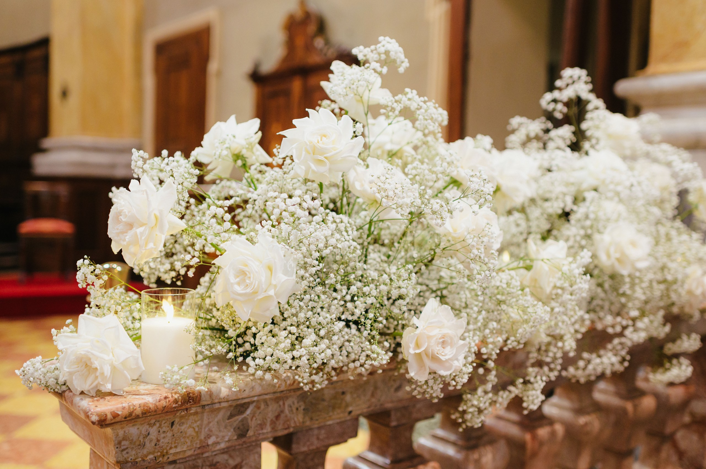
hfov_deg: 53.4
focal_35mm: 36
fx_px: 701
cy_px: 234
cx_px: 353
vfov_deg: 37.0
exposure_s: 1/400
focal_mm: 35
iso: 1600
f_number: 2.2
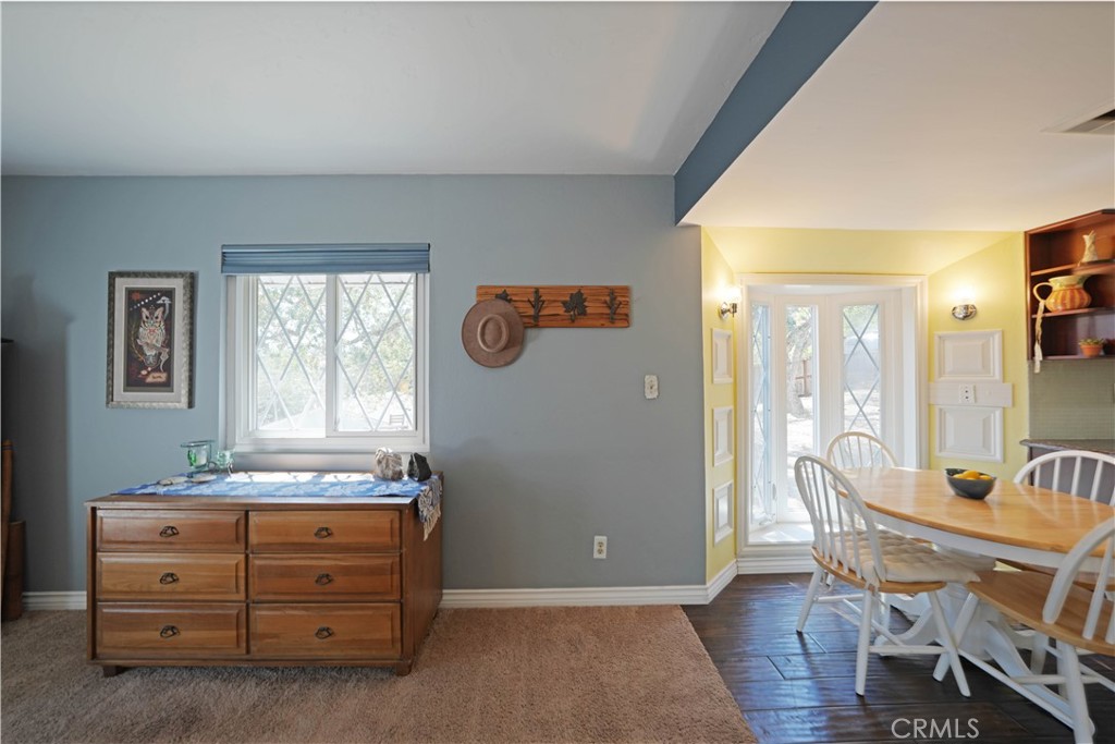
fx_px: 372
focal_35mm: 12
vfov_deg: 90.0
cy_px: 372
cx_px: 558
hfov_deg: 112.6
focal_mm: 12
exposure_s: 1/40
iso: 100
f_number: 5.6
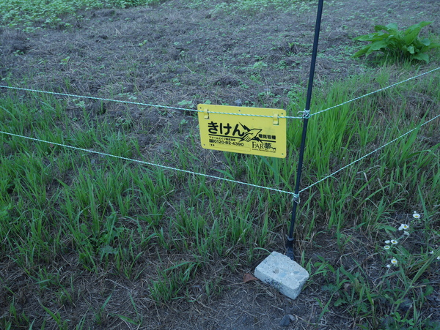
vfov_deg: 44.2
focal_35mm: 32
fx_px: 407
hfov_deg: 56.8
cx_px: 220
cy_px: 165
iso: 200
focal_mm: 16
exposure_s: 1/250
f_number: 6.3
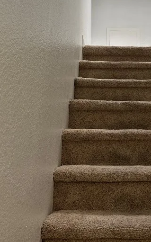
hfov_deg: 24.8
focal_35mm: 51
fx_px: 336
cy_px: 70
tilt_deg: +12.8
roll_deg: -0.4
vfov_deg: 38.9
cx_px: 128
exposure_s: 1/60
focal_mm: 6.86
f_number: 1.78
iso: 160
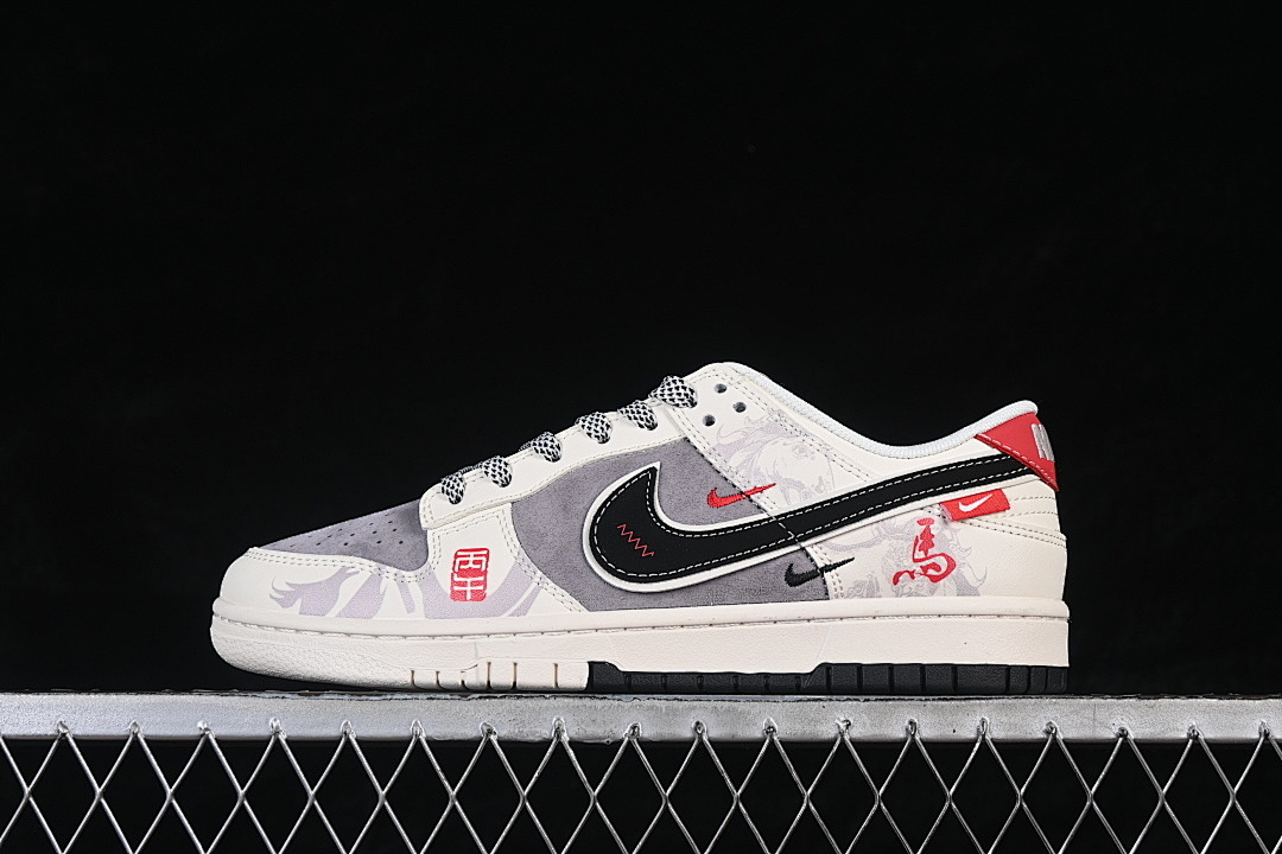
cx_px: 641
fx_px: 2671
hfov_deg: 27.0
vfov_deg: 18.2
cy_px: 427
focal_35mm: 75
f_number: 8
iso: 160
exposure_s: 1/80
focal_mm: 50
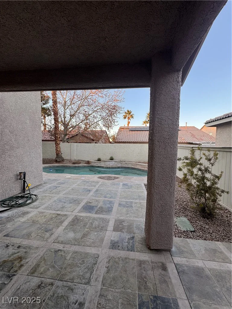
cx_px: 116
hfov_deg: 85.7
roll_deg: -0.9
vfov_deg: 102.1
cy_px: 154
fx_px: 125
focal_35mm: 14
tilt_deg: -4.1
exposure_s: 1/129
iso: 40
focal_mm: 2.22
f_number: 2.2
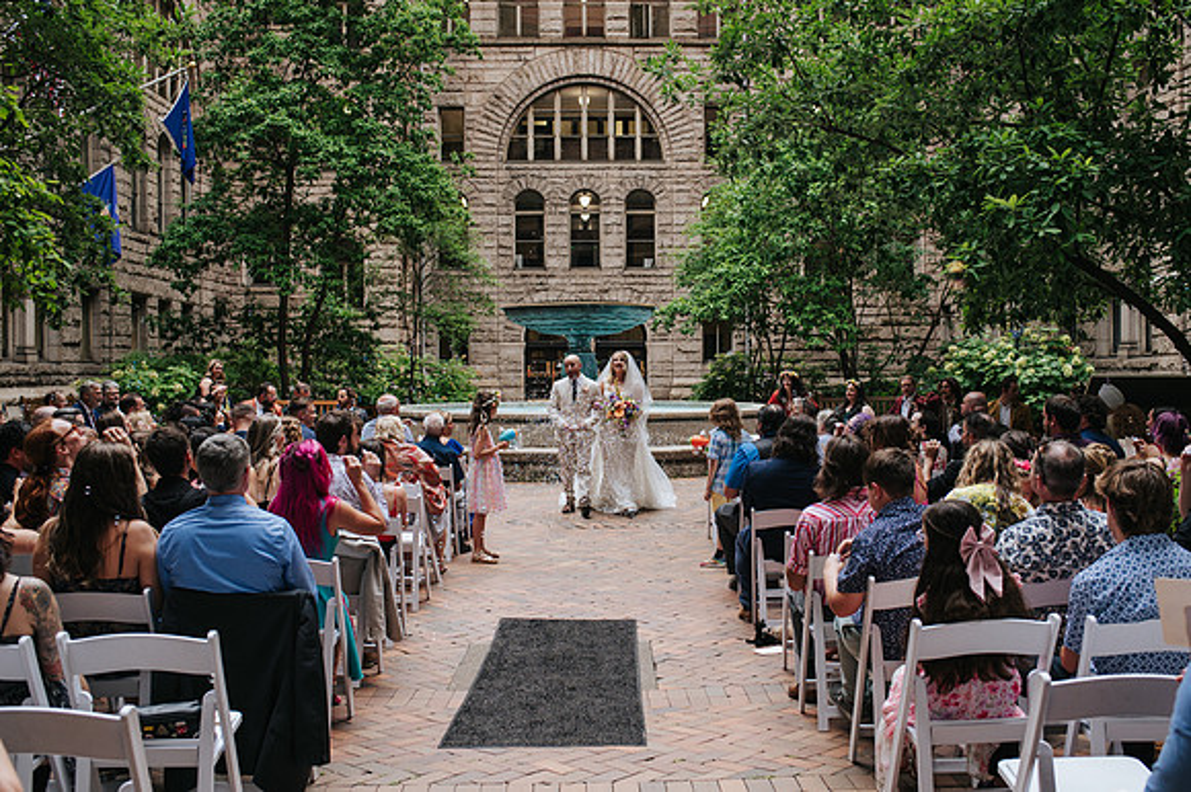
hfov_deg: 49.1
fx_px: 1303
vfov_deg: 33.8
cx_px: 628
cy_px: 390
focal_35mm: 39
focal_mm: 35
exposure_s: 1/400
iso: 800
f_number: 4
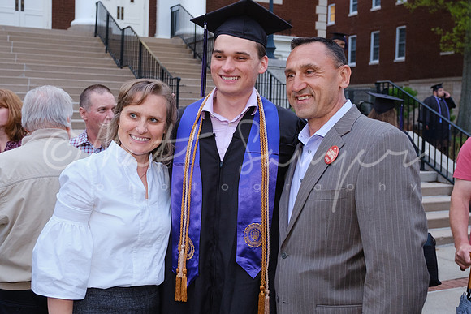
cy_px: 157
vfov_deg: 31.0
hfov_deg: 45.0
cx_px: 198
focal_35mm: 43
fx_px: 566
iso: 1600
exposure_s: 1/80
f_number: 2.8
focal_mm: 17
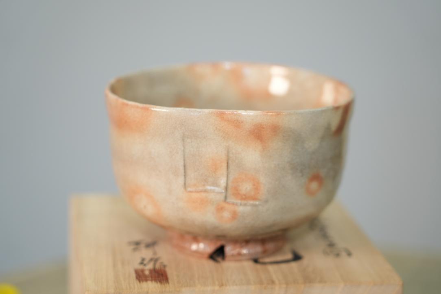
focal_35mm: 105
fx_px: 1286
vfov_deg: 13.0
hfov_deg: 19.5
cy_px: 147
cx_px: 220
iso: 800
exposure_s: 1/125
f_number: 4
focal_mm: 105
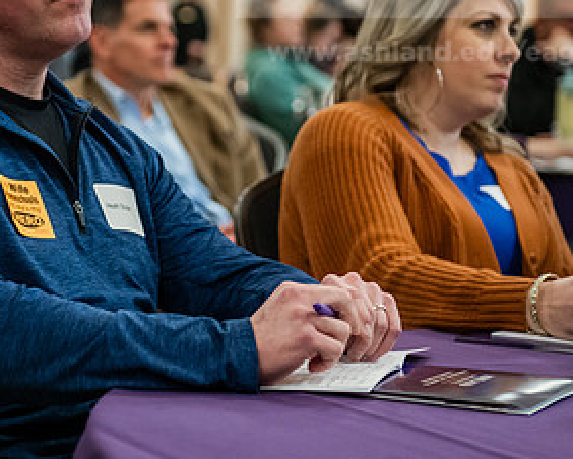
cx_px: 175
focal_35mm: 135
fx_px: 2291
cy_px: 94
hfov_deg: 14.2
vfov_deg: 11.4
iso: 2500
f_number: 2.8
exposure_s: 1/200
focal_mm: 70
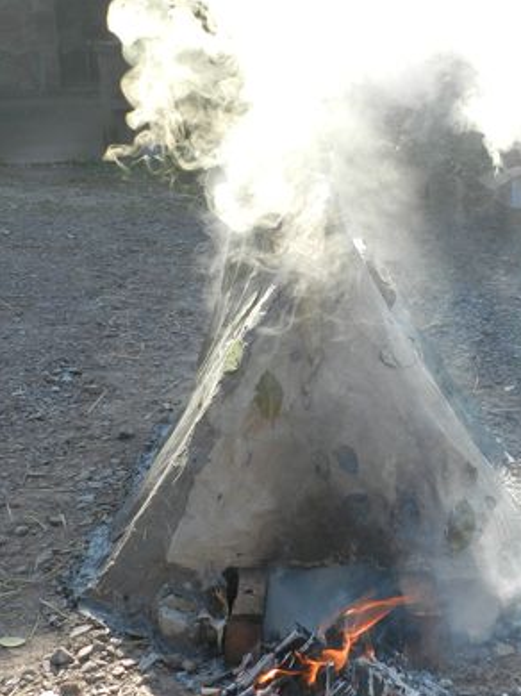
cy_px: 358
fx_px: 1045
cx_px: 353
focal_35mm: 52
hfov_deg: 27.8
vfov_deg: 36.8
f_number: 4
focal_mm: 6.7
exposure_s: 1/320
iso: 160
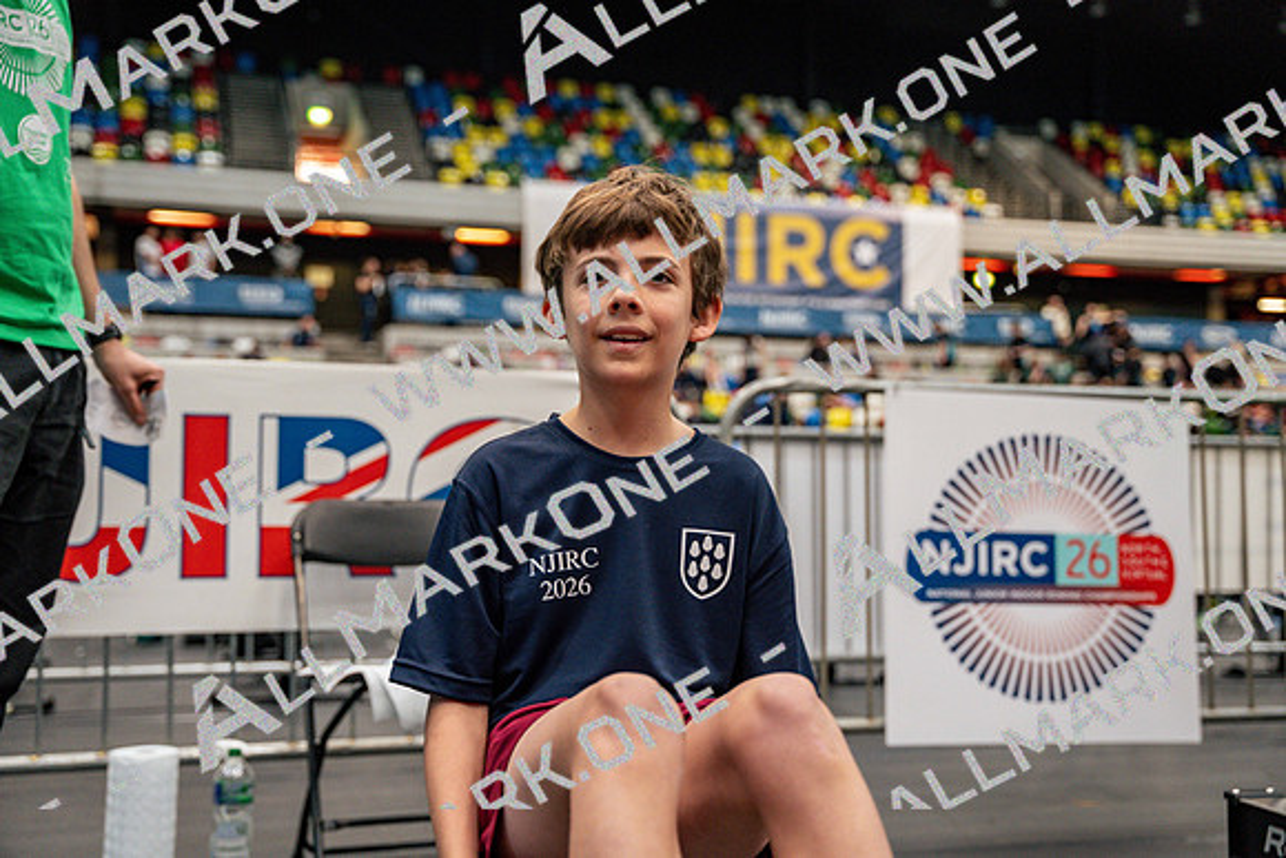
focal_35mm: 44
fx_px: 1583
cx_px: 643
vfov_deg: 30.3
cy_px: 429
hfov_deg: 44.2
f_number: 2.8
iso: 1250
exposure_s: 1/200
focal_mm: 44.3
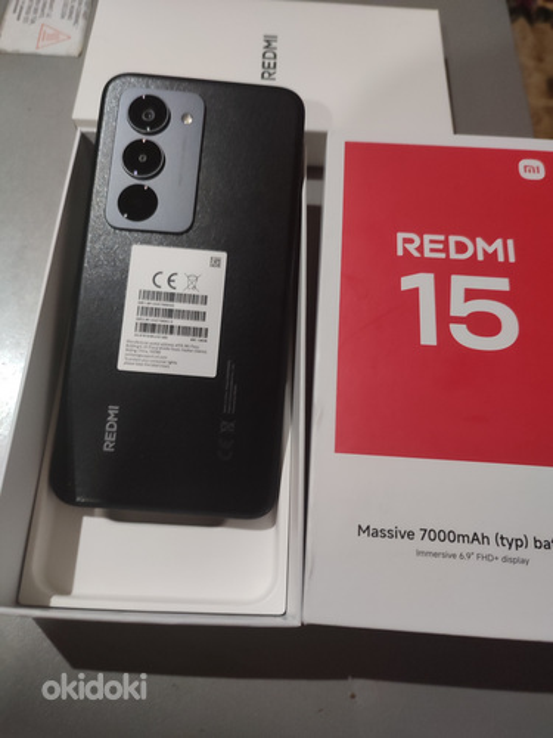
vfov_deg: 69.4
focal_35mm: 25
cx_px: 276
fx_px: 533
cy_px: 369
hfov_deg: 54.9
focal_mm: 6.04
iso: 1686
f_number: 1.9
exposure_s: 1/17
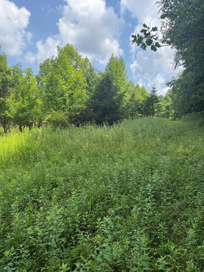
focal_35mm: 24
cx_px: 102
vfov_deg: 71.6
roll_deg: -5.8
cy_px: 136
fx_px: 189
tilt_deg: -0.1
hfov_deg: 56.8
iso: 80
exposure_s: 1/1464
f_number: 1.78
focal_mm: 6.76
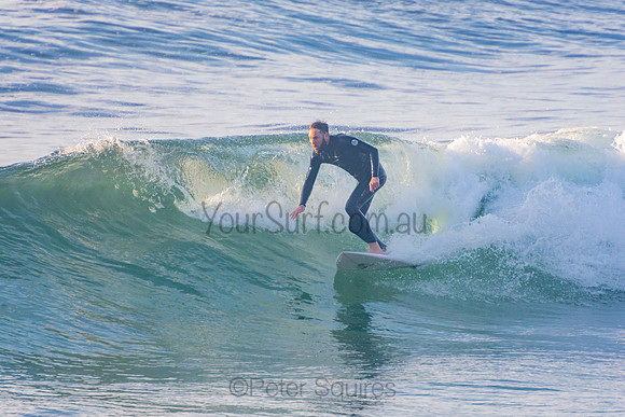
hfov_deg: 3.3
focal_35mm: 621
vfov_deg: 2.2
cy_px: 208
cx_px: 312
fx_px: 10789
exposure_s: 1/1250
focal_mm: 400
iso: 500
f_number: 5.6
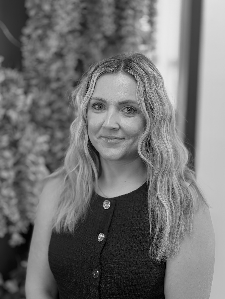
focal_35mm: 55
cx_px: 116
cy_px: 168
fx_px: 476
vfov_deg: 34.9
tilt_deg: -11.6
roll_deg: -0.4
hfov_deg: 26.6
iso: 100
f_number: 1.78
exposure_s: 1/73
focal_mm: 6.76
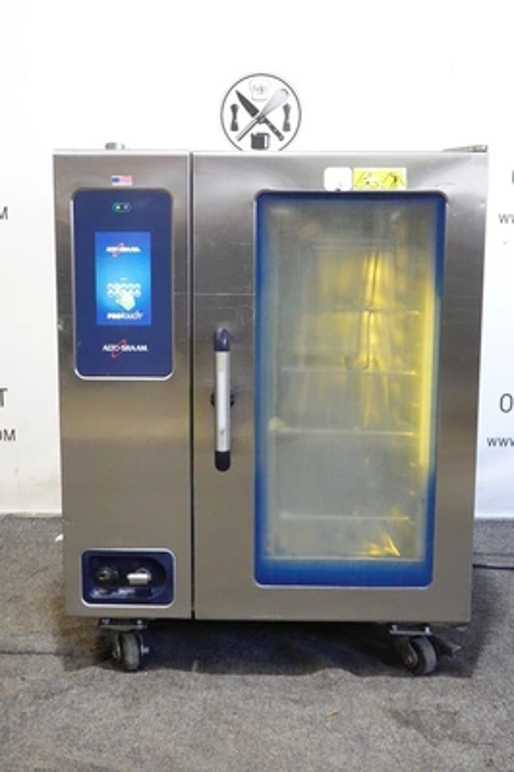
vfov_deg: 41.9
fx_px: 1008
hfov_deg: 28.6
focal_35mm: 47
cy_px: 386
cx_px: 257
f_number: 4
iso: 2500
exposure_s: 1/50
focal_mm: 17.53
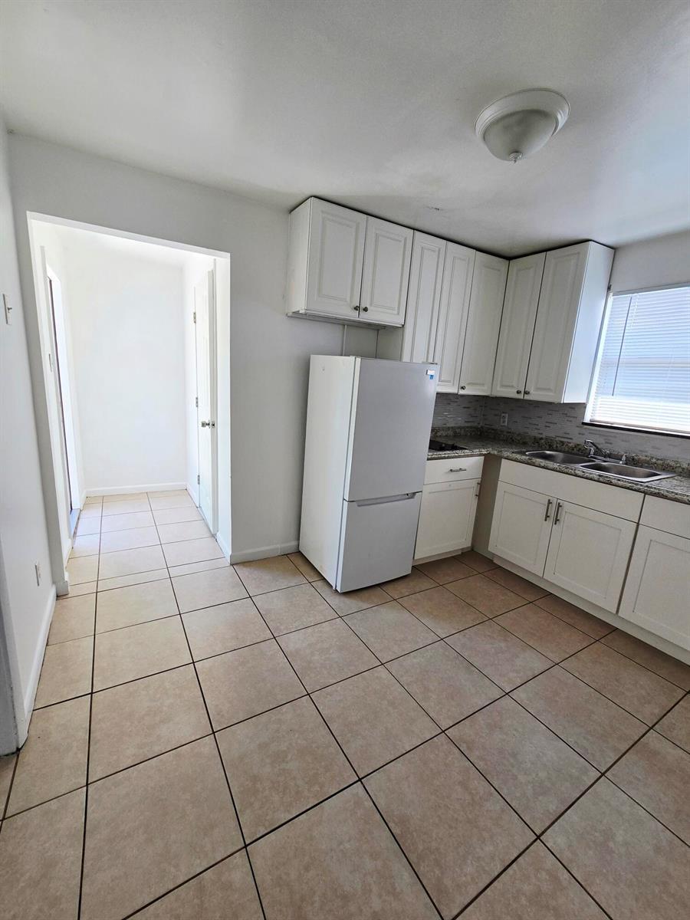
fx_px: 346
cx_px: 345
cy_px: 460
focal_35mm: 13
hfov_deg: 89.9
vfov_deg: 106.2
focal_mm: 2.2
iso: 64
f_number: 2.2
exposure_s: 1/120
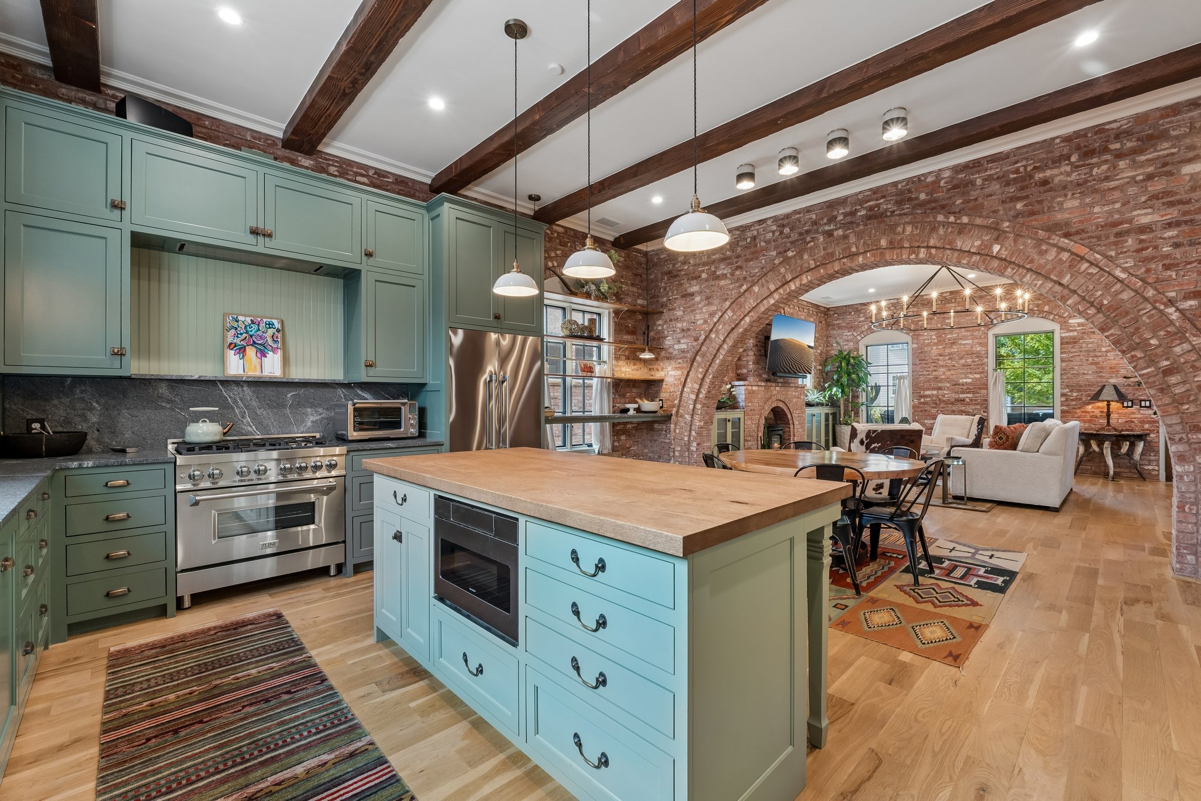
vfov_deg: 77.3
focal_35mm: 15
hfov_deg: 100.4
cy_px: 400
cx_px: 600
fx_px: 500
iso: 200
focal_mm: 10
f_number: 8
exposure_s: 1/20
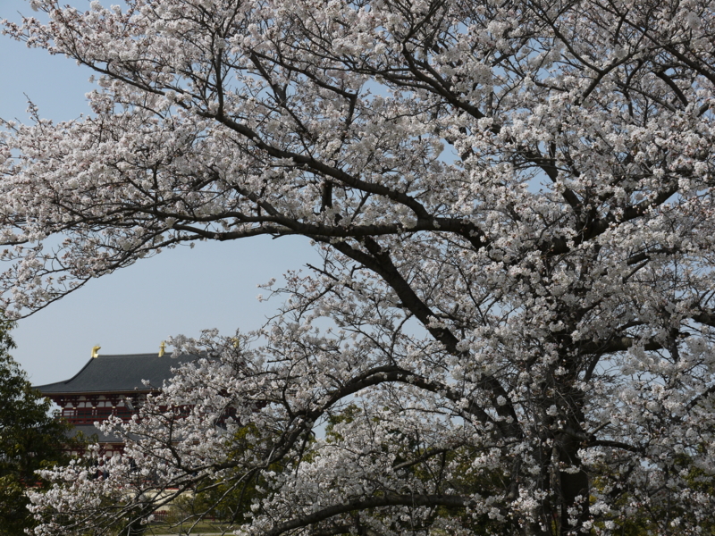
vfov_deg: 19.9
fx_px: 1528
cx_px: 358
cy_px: 268
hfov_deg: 26.3
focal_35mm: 74
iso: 100
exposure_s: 1/400
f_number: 10
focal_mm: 37
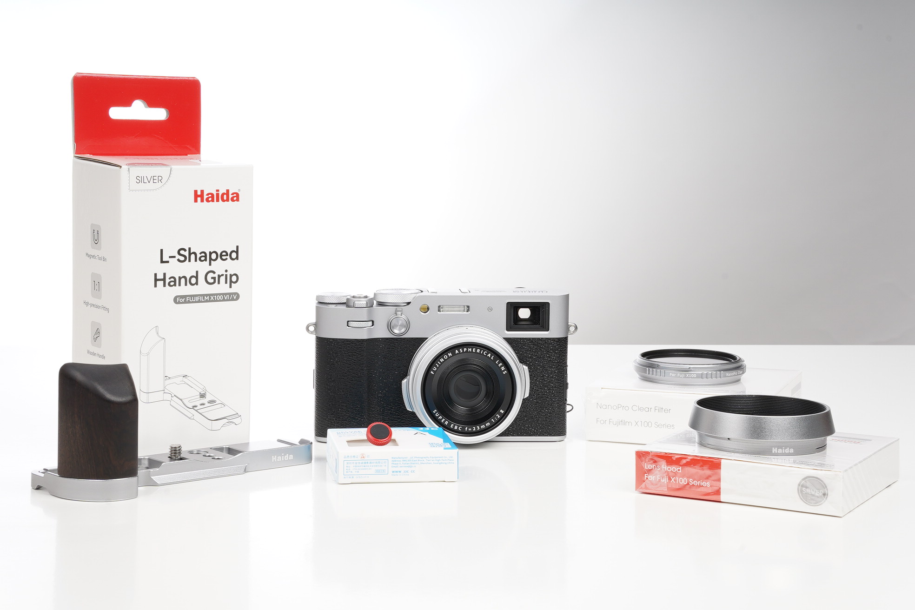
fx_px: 2135
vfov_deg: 16.3
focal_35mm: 84
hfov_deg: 24.2
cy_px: 305
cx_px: 458
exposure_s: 1/250
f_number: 16
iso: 200
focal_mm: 56
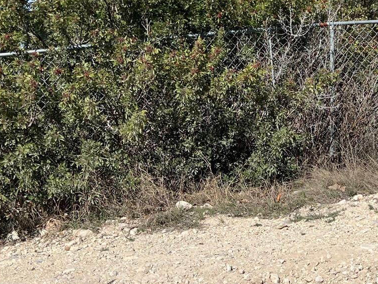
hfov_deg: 27.4
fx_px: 765
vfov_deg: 20.8
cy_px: 68
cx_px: 281
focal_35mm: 70
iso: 50
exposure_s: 1/6579
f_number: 1.5
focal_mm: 5.7
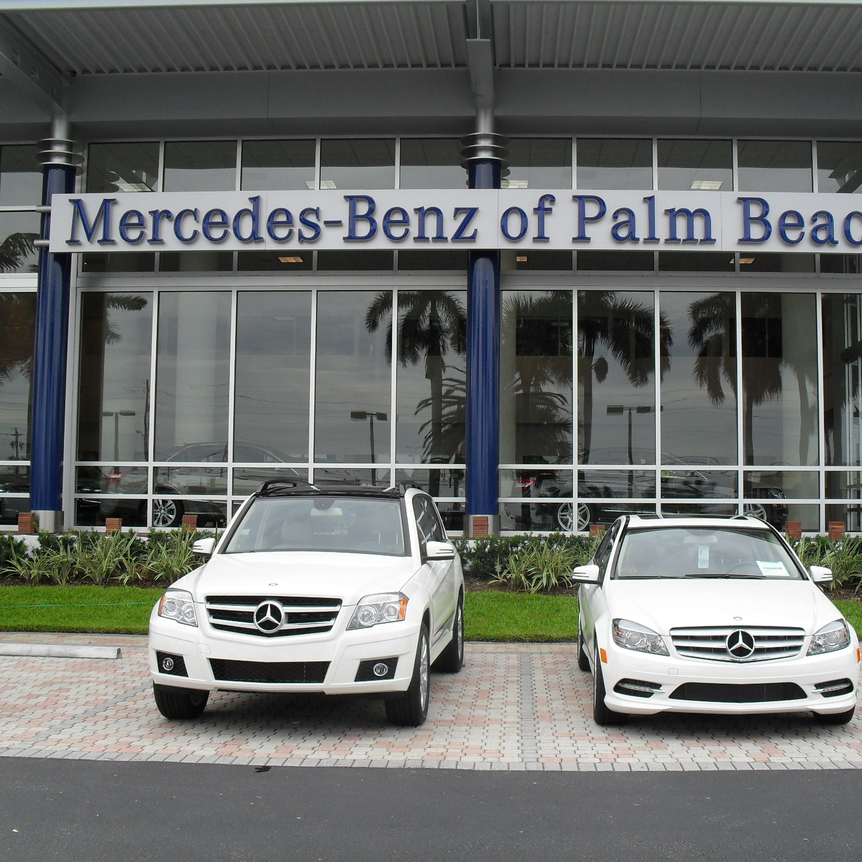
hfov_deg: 39.9
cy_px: 431
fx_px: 1183
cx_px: 495
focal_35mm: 42
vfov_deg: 40.0
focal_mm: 6.3
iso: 100
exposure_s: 1/350
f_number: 3.2
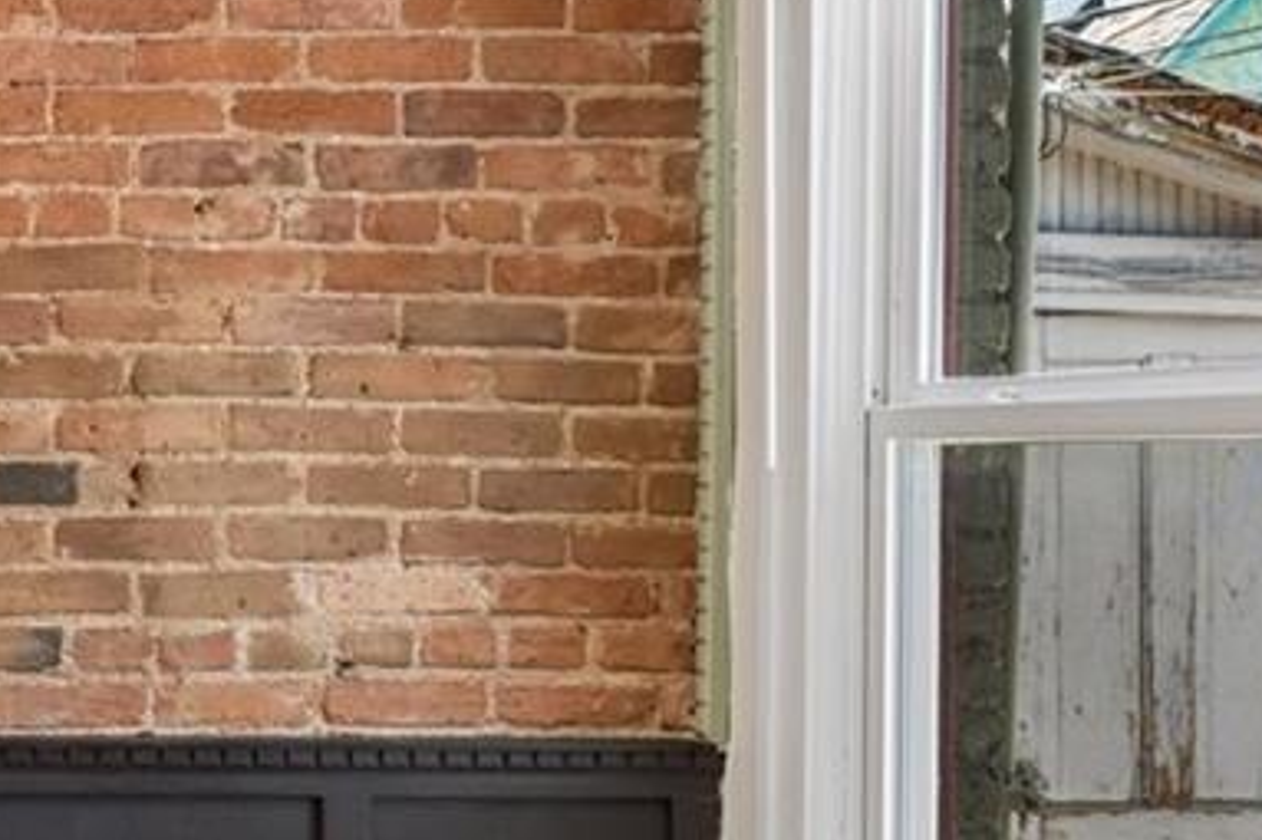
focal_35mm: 71
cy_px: 468
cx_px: -438
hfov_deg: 24.4
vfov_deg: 19.2
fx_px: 2488
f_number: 9
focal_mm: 17
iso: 400
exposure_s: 1/8
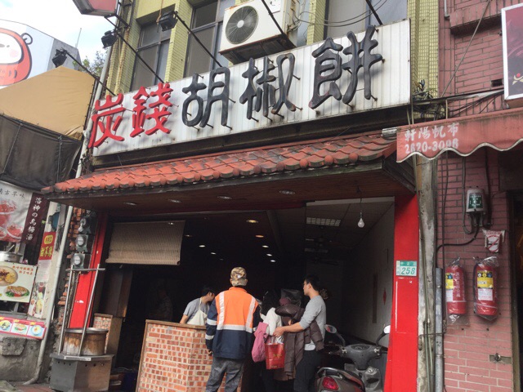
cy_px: 196
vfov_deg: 45.4
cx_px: 262
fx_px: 468
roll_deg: -7.9
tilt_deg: +12.2
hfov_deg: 58.4
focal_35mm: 31
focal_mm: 3.3
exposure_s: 1/359
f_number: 2.4
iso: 25
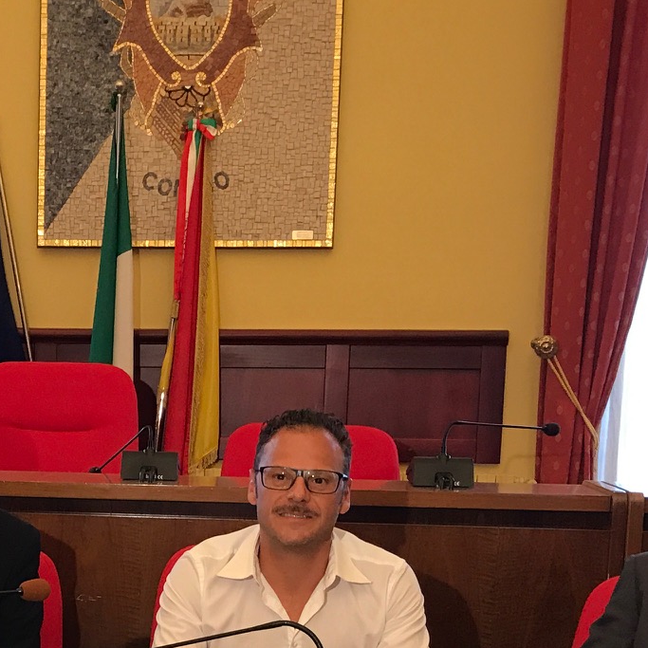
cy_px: 624
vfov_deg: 22.9
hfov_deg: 23.0
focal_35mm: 73
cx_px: 53
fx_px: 1546
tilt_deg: -10.2
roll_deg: +0.0
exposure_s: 1/17
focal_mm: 3.99
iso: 50
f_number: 1.8
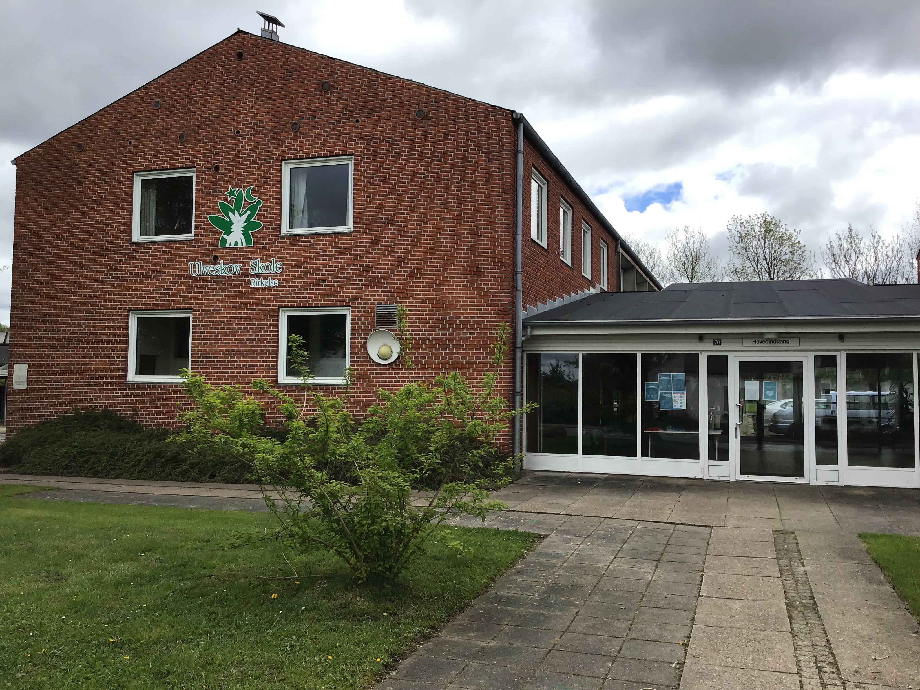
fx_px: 824
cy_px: 345
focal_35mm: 31
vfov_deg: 45.4
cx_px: 460
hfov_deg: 58.4
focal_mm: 3.3
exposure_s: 1/1116
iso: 25
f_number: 2.4
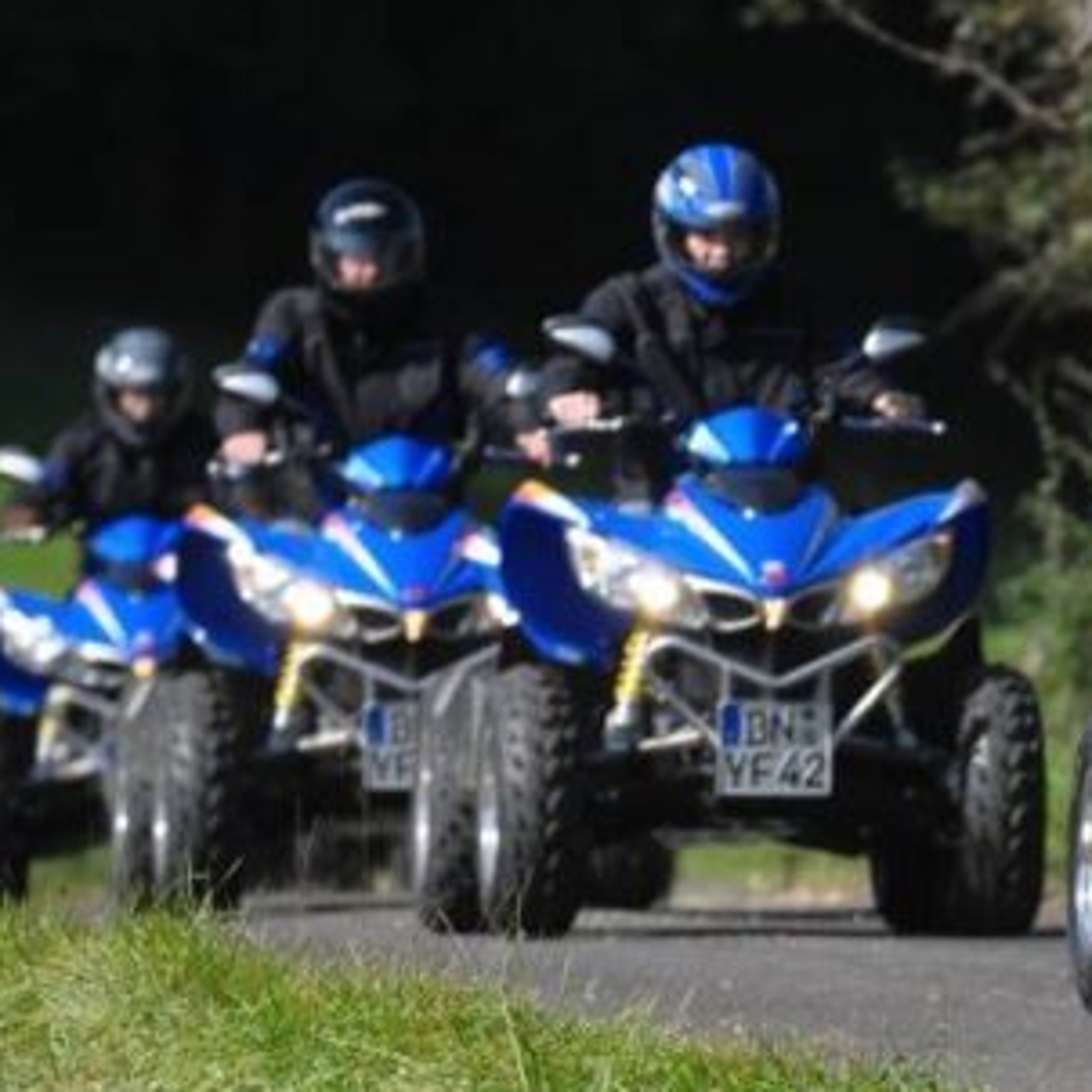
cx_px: 1070
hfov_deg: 3.3
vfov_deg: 3.3
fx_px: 18987
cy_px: 705
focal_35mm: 532
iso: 200
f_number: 4
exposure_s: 1/1600
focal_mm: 210
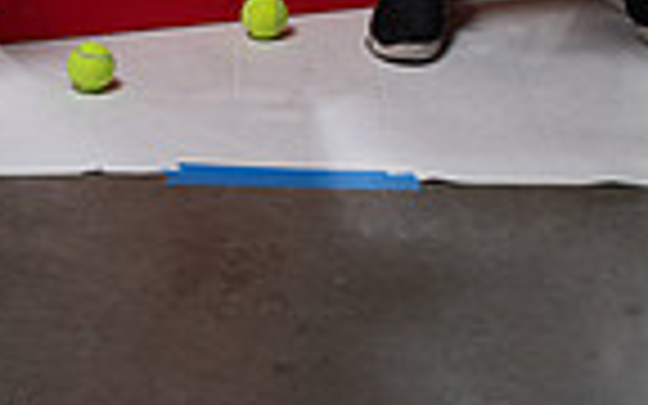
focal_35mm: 159
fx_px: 2808
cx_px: 140
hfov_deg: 13.1
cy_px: -580
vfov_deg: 7.7
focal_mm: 50
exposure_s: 1/250
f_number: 5.6
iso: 200
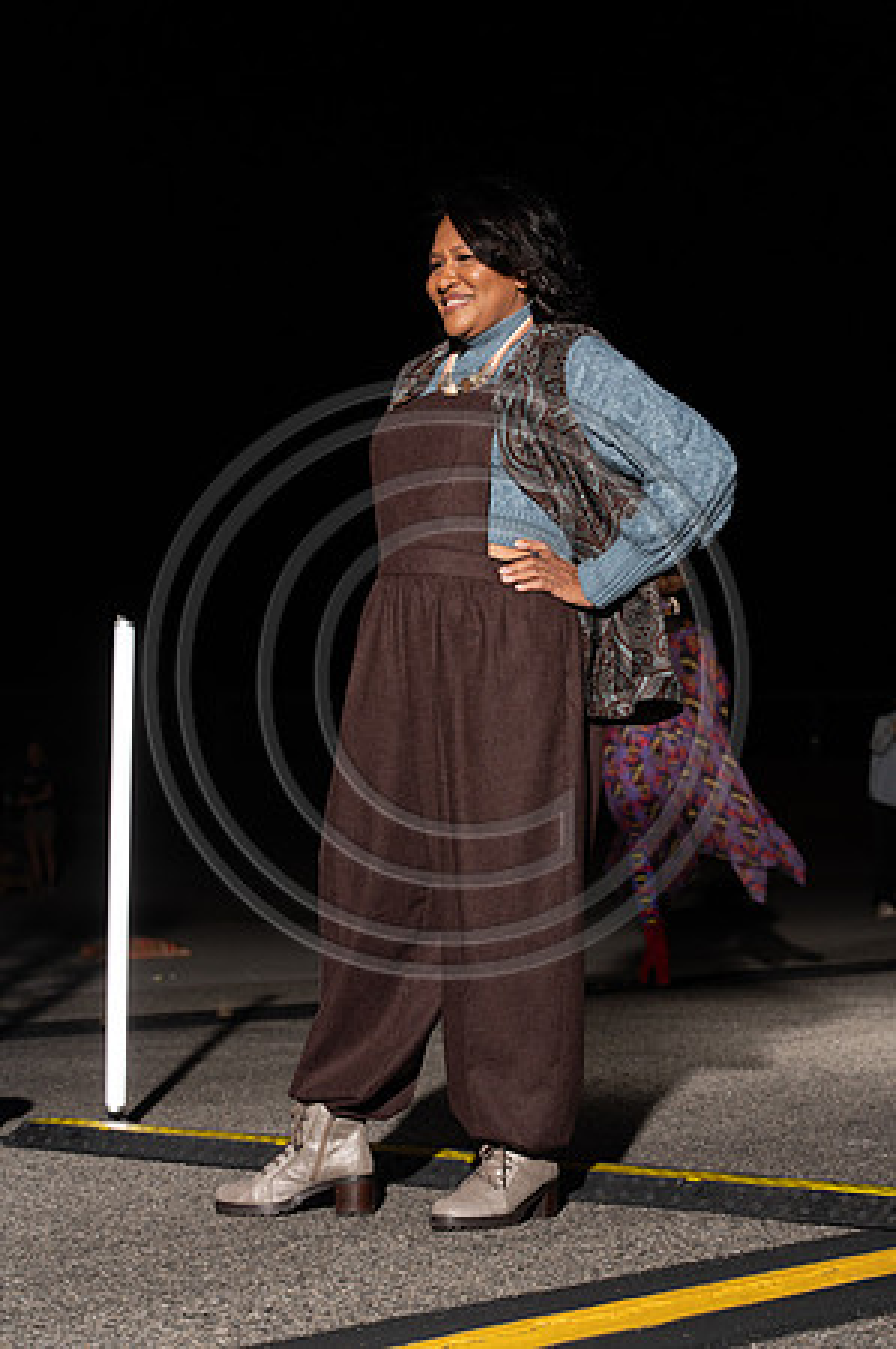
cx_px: 448
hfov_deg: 16.6
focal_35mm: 82
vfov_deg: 24.8
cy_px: 674
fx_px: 3068
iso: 1000
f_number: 6.3
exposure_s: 1/200
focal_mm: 82
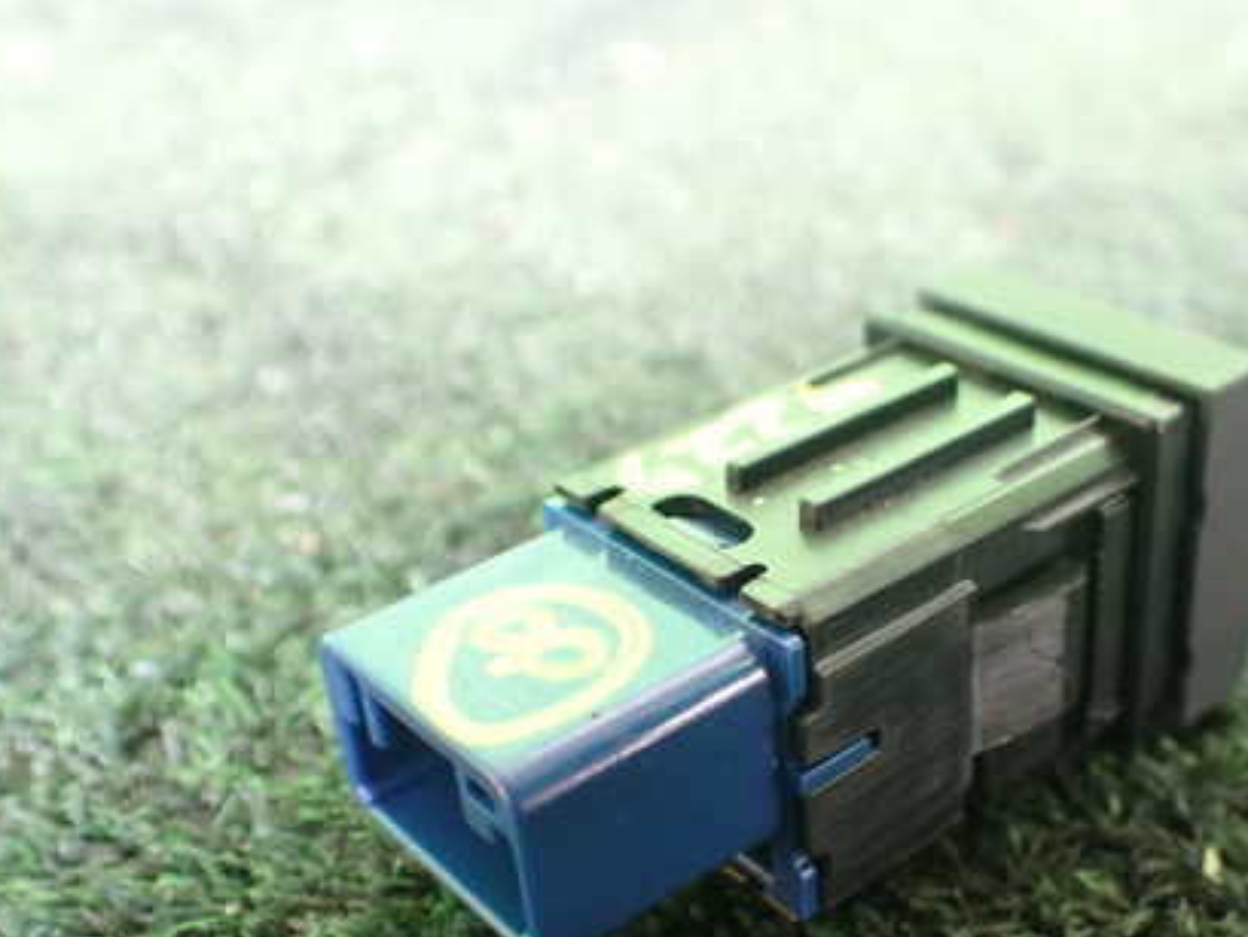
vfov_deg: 32.7
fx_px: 1587
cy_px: 607
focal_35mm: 44
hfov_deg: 42.4
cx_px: 824
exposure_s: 1/100
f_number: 2.3
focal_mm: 5.4
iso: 800
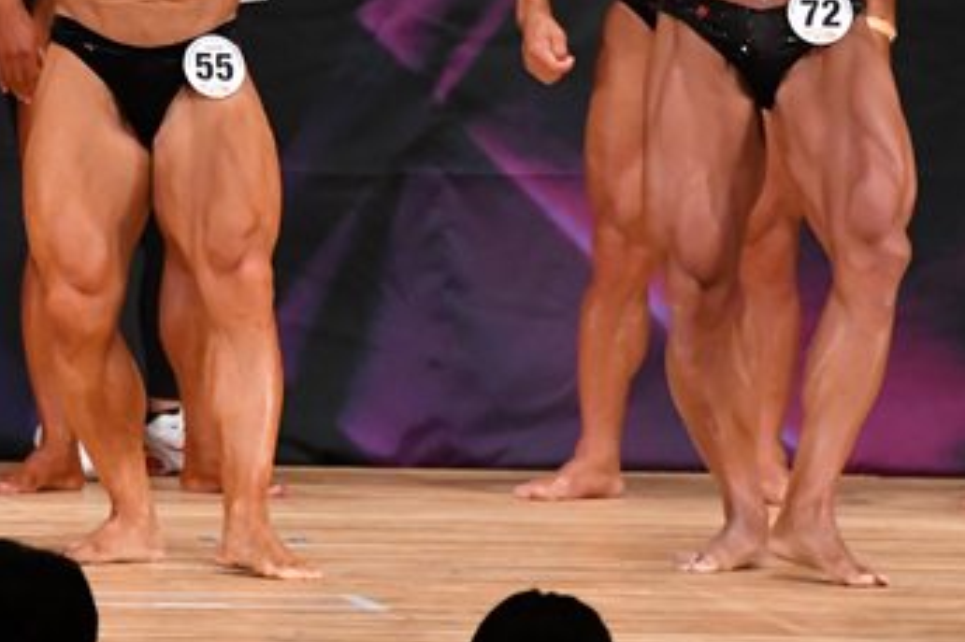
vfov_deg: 2.5
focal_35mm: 541
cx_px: 136
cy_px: -3
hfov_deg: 3.8
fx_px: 14494
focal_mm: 160
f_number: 5.6
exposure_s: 1/400
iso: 5000
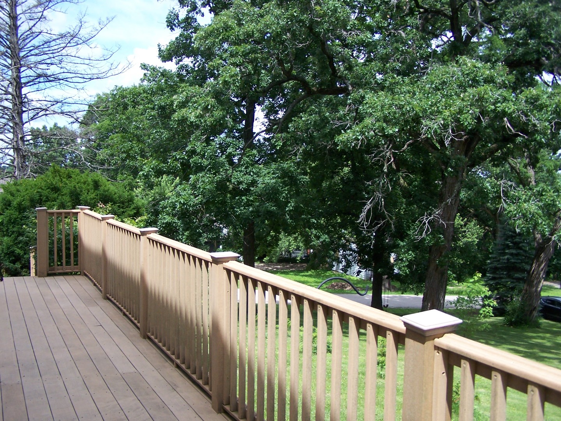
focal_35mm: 38
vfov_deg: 37.7
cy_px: 210
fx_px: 616
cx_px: 280
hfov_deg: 49.0
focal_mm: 6.3
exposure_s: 1/500
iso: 80
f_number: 2.8
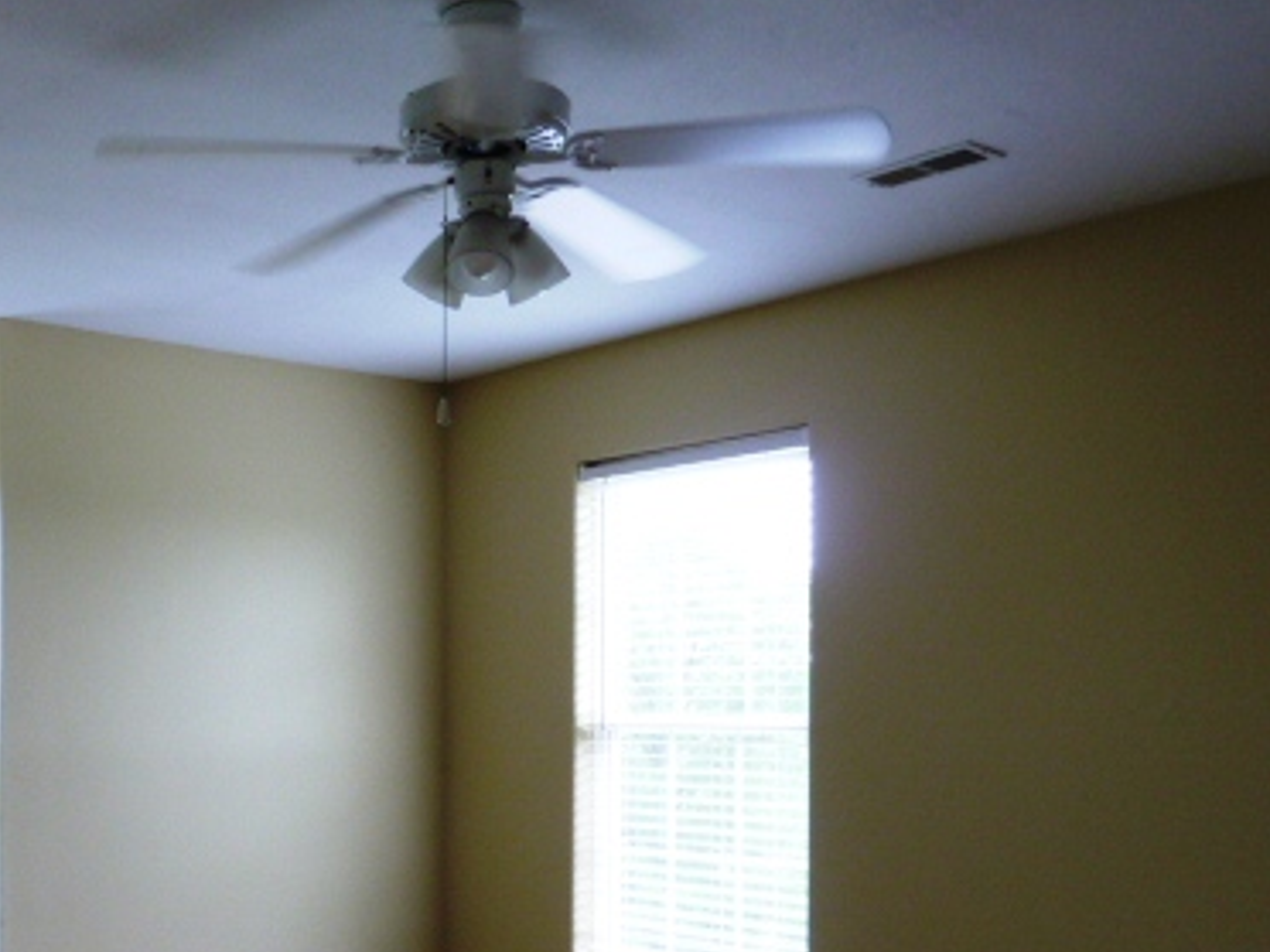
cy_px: 734
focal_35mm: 43
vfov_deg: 32.8
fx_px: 1578
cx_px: 294
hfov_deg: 42.3
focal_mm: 4.1
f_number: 3.3
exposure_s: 1/30
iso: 100
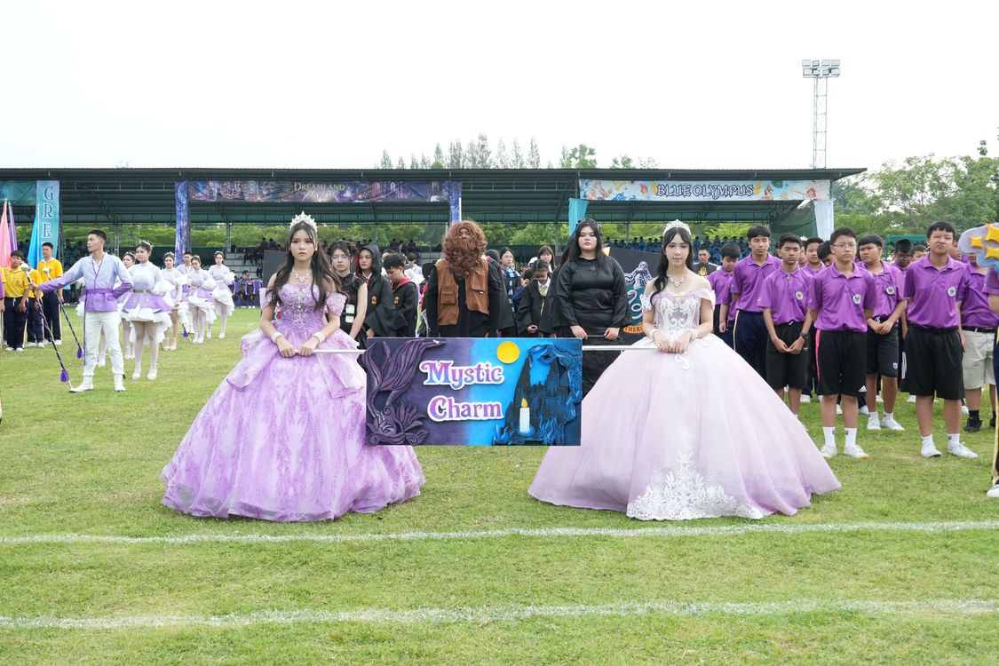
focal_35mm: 42
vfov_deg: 31.9
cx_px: 500
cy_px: 333
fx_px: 1165
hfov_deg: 46.4
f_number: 5.6
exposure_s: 1/1600
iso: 1250
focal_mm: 28
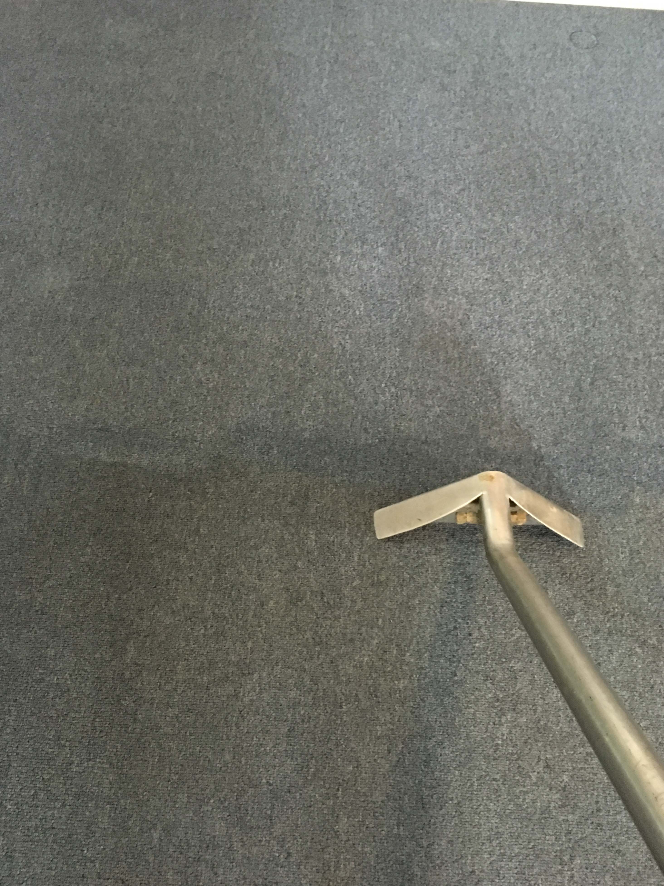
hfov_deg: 46.8
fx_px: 767
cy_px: 439
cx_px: 336
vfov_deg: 60.0
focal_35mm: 30
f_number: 2.2
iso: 320
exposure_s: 1/17
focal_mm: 4.15
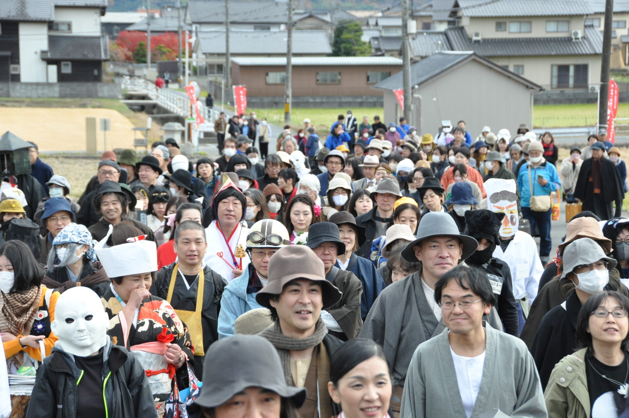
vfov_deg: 11.1
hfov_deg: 16.7
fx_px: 2146
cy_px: 209
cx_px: 314
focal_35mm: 123
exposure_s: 1/400
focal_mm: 82
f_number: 10
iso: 800
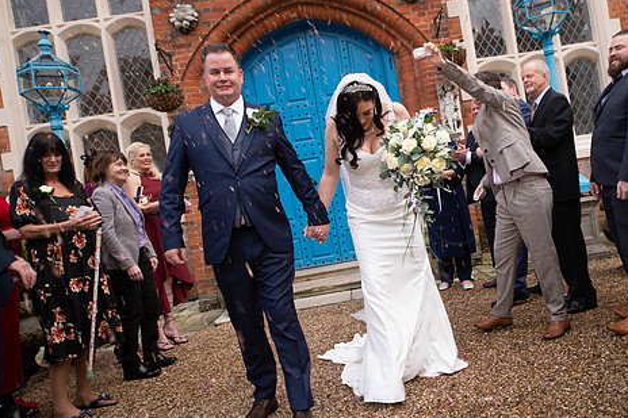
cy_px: 193
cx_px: 386
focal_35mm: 30
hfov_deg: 61.3
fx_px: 523
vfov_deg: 43.5
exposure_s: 1/100
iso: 125
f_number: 4
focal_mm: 24
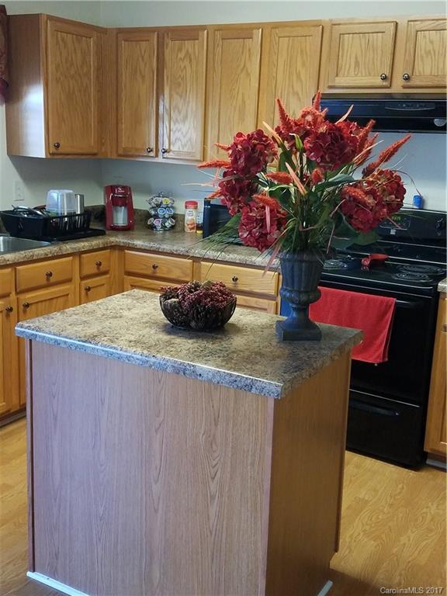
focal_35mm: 26
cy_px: 298
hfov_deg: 53.1
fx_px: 448
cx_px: 224
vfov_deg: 67.3
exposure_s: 1/30
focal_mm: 4.2
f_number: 1.7
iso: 160
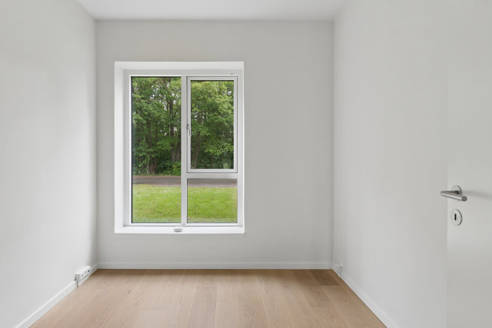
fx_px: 301
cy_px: 166
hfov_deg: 78.6
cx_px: 237
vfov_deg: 57.2
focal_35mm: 22
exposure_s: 1/30
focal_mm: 14
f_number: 8
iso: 200
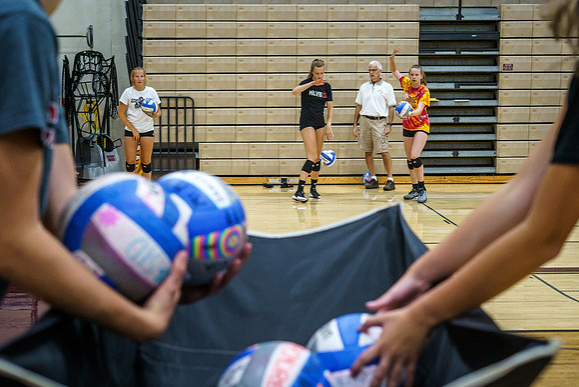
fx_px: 862
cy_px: 194
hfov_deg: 37.1
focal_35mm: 54
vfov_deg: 25.3
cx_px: 290
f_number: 4
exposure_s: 1/640
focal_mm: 50
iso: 6400
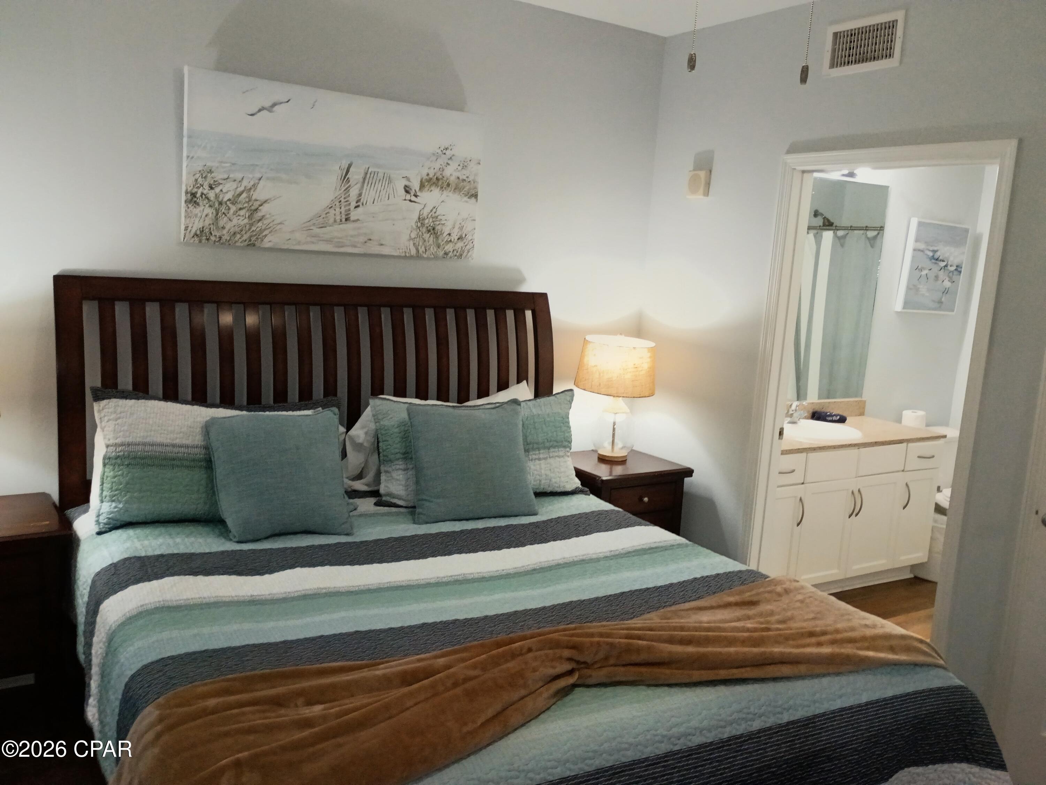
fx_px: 876
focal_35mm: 29
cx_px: 523
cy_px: 392
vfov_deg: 48.2
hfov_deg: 61.7
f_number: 1.8
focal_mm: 4.27
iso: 681
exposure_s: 1/40
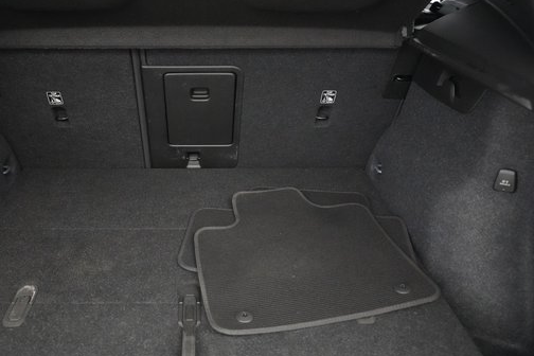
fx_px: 489
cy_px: 197
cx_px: 203
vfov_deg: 39.9
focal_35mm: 33
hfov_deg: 56.6
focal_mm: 26
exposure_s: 1/100
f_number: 4.5
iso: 10000
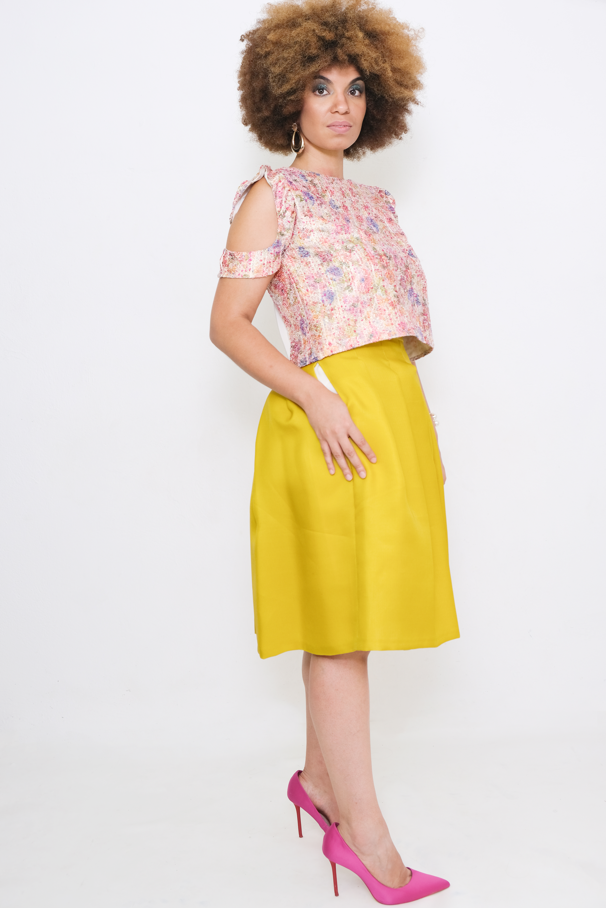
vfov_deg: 46.4
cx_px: 303
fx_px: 1060
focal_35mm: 42
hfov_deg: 31.9
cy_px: 454
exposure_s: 1/180
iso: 250
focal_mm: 27.7
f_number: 5
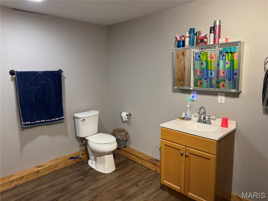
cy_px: 100
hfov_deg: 71.6
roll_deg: +0.7
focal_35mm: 24
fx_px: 186
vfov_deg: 56.8
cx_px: 134
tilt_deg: -9.0
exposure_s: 1/60
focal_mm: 6.76
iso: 160
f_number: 1.78
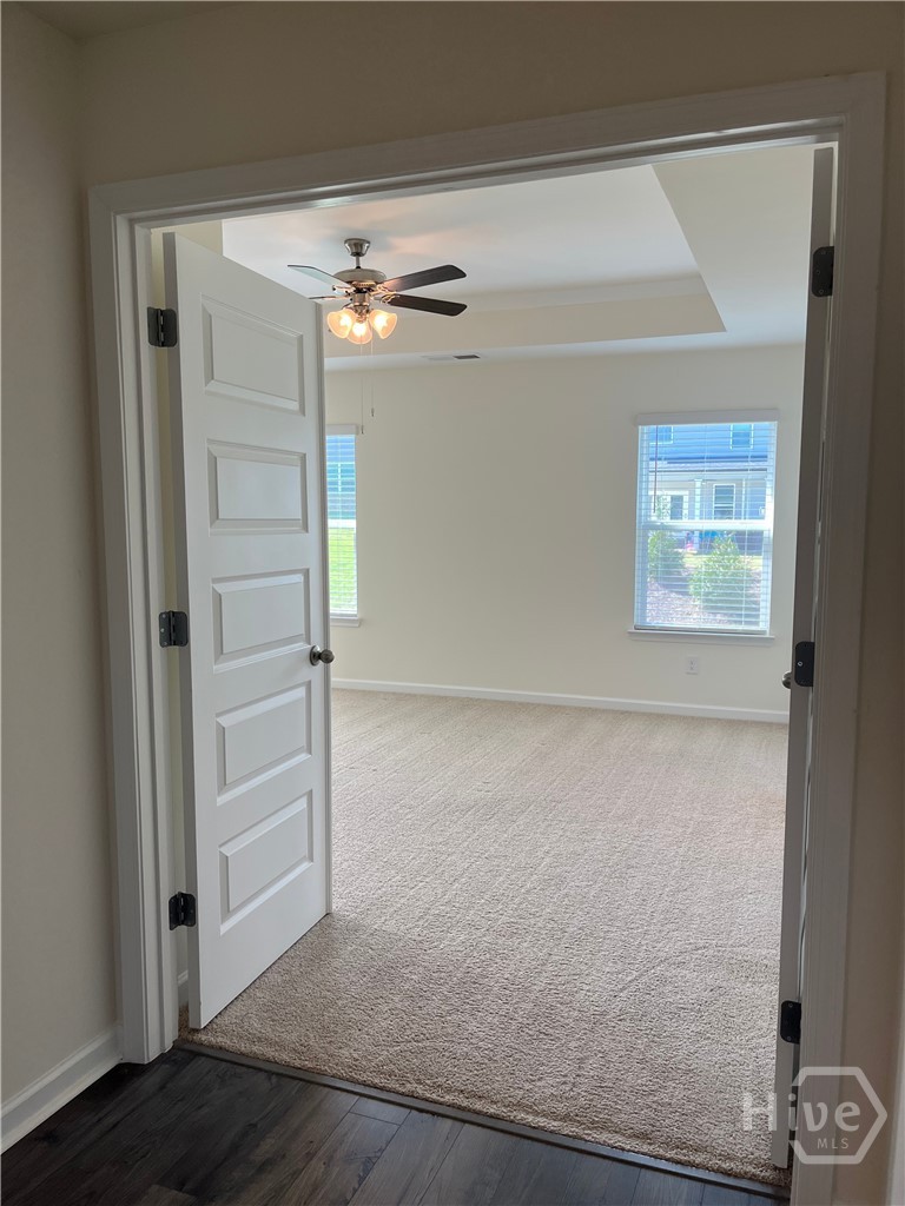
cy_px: 603
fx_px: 906
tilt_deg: -6.4
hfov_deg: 53.1
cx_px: 452
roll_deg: -0.1
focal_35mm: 26
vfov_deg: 67.3
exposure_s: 1/120
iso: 50
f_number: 1.6
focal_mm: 5.1
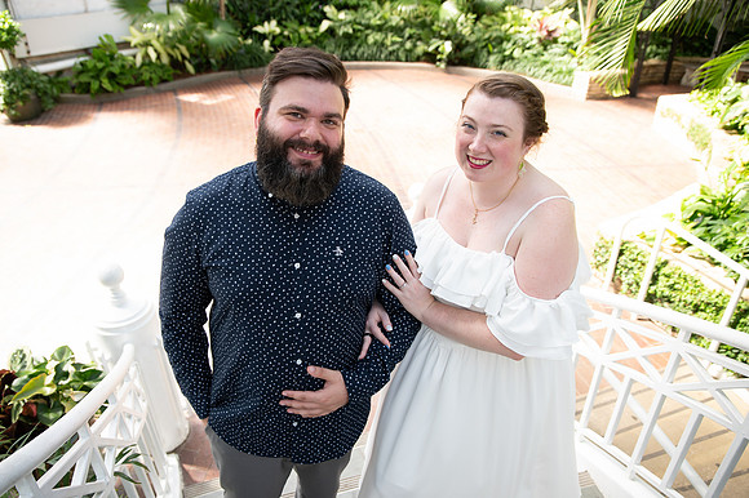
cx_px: 352
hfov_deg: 70.5
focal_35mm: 25
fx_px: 529
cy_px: 253
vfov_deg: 50.4
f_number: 2.8
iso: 200
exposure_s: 1/125
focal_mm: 24
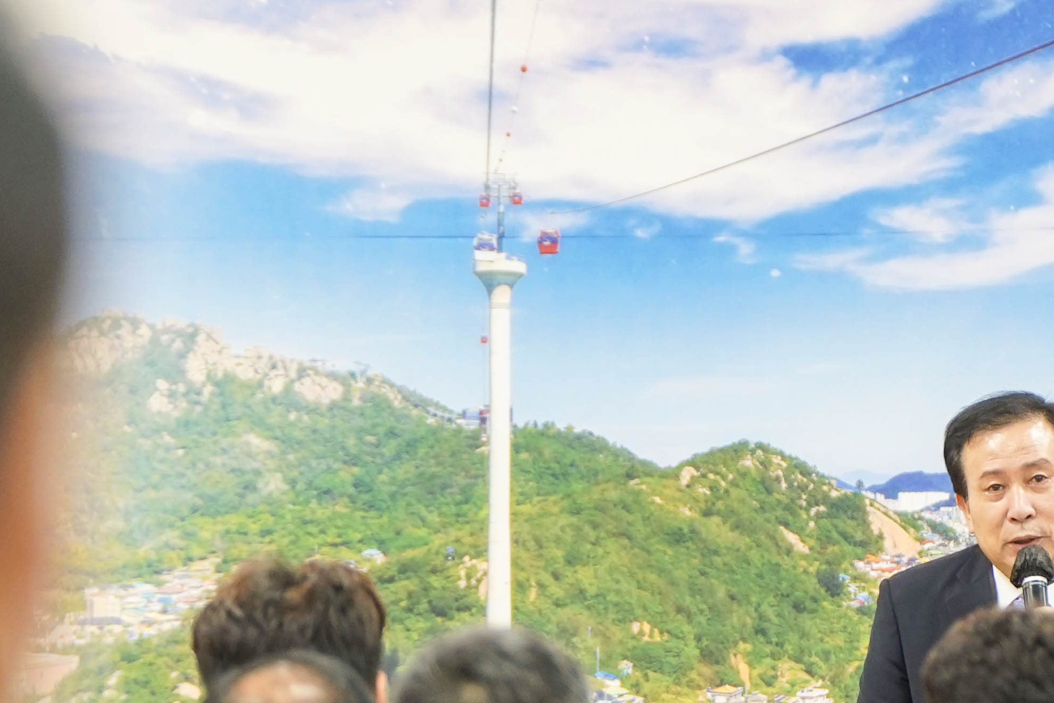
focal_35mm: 356
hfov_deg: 5.8
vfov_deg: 3.9
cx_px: 567
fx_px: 10423
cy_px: 530
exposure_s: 1/160
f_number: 2.8
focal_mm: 117
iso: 1250
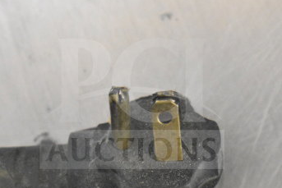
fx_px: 1151
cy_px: 104
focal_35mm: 147
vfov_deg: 9.4
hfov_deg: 14.0
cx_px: 132
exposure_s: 1/100
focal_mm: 55
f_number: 5.6
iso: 12800
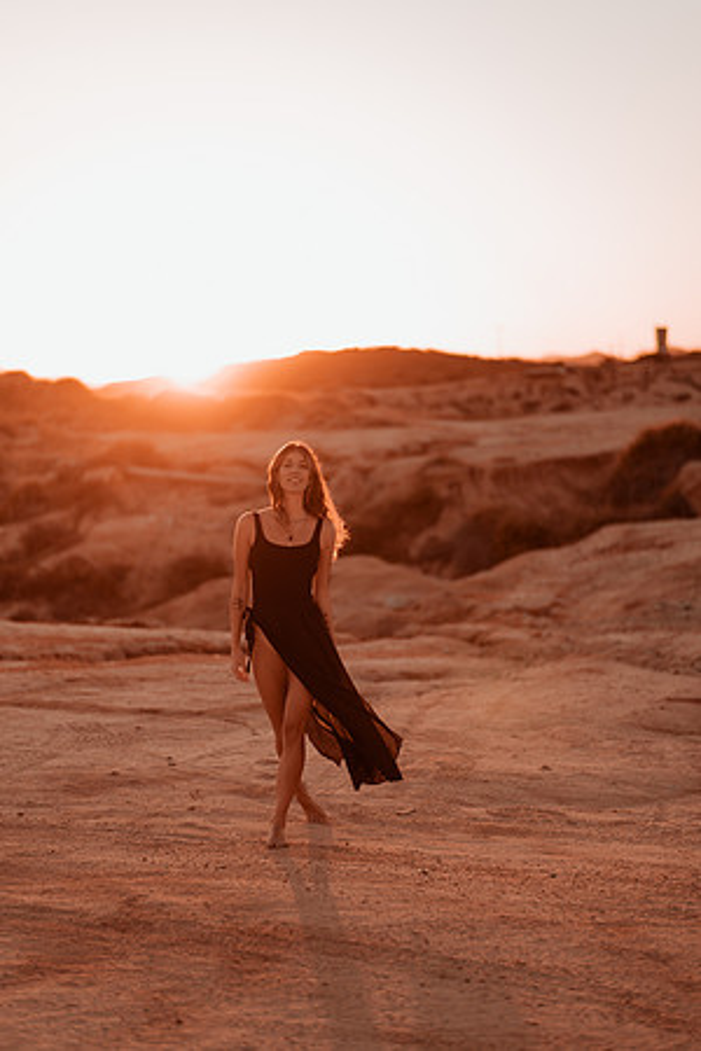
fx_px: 1694
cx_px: 350
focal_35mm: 58
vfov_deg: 34.5
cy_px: 526
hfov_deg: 23.4
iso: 100
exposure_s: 1/1600
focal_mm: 58
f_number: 1.4
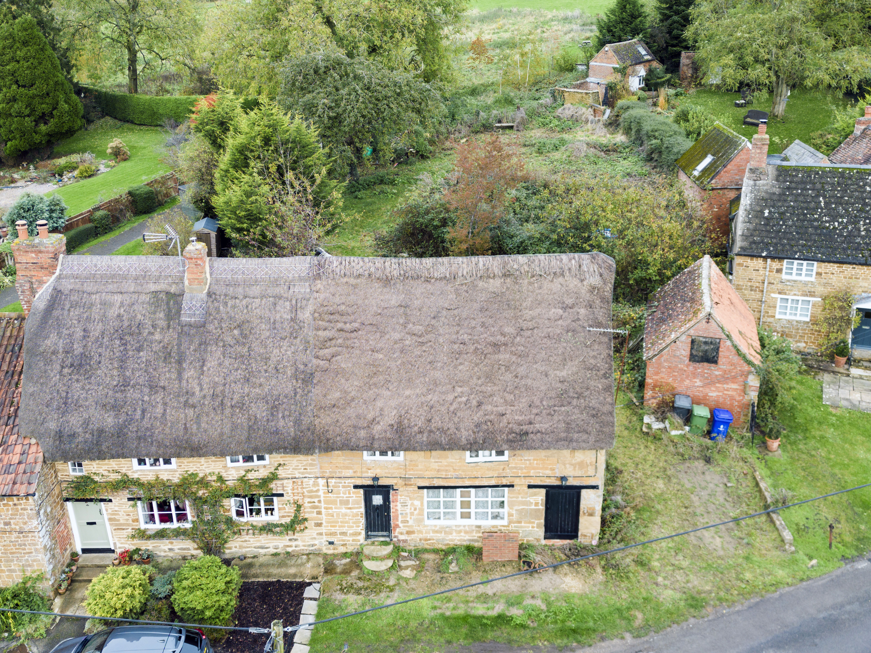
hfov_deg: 71.6
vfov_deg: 56.8
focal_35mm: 24
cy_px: 326
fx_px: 604
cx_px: 436
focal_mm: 6.72
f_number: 1.7
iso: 100
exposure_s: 1/50
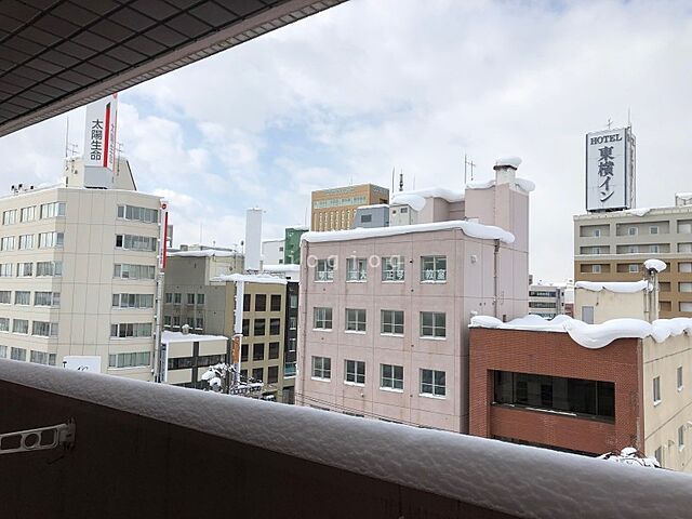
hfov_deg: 63.4
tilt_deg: +2.7
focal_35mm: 28
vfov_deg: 49.7
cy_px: 260
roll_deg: -1.9
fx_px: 560
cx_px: 346
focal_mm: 3.99
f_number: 1.8
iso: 25
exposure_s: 1/3690
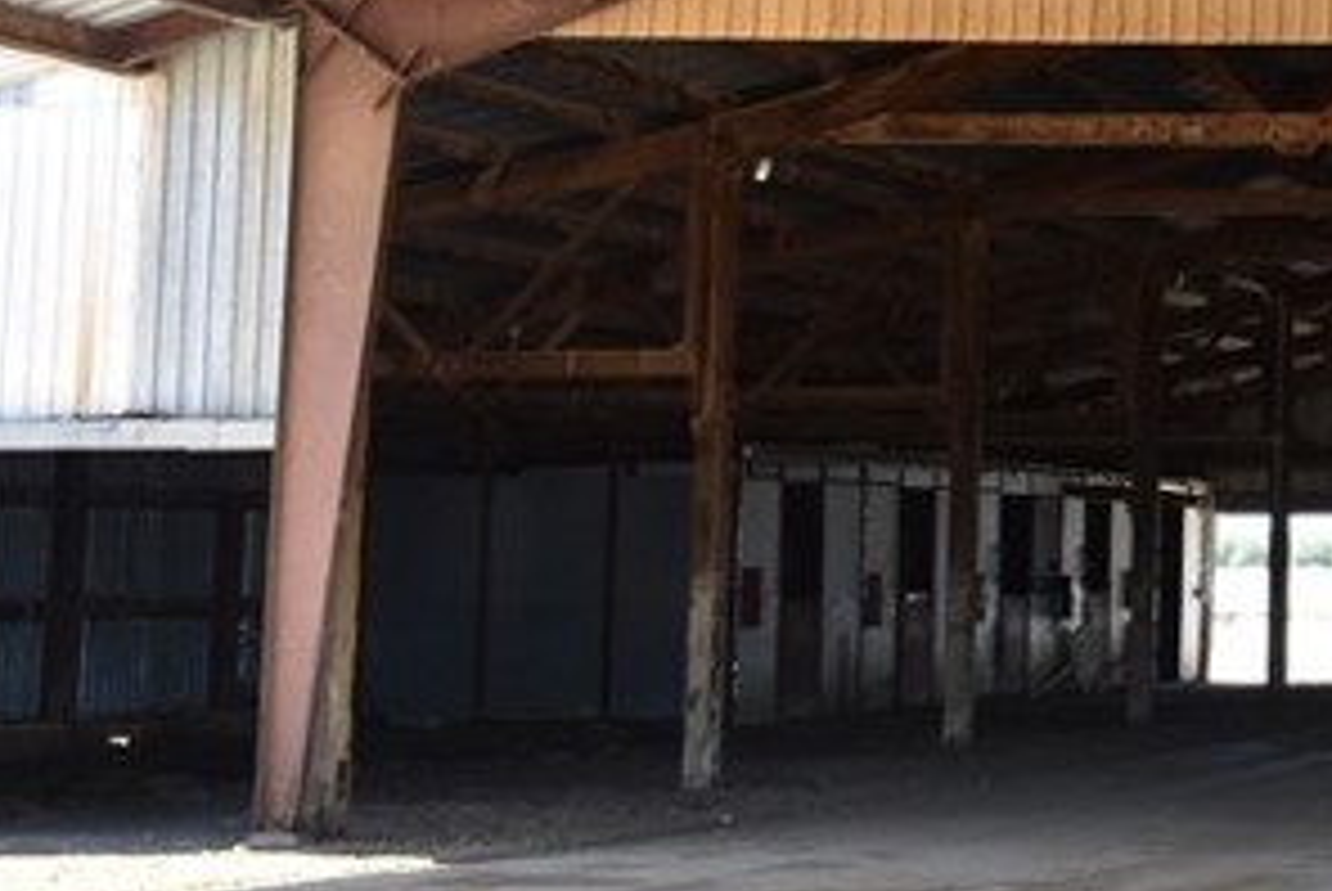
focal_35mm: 114
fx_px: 4222
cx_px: 2146
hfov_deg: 16.0
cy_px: -146
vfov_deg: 11.8
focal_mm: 22
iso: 360
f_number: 5.6
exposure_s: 1/250
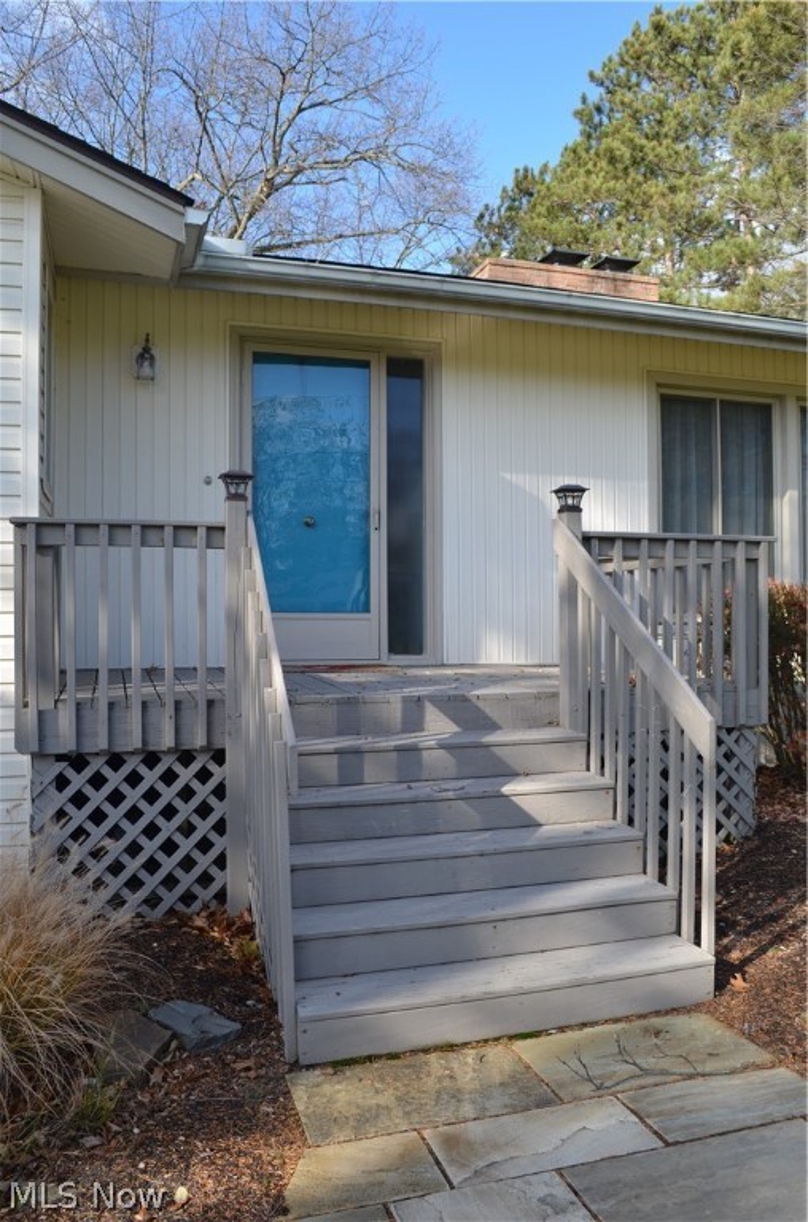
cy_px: 611
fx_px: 914
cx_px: 404
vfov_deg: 67.5
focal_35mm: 27
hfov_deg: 47.7
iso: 100
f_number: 7.1
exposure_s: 1/125
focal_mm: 18
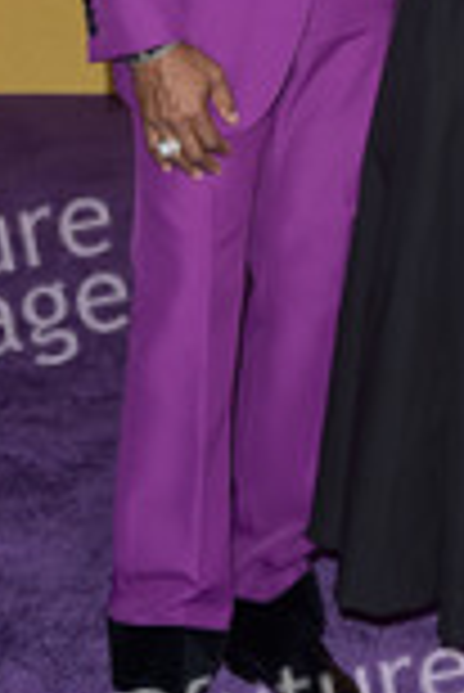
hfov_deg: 10.9
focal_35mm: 125
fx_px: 2411
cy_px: 81
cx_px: 390
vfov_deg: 16.2
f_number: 6.3
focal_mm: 48
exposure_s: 1/250
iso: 320
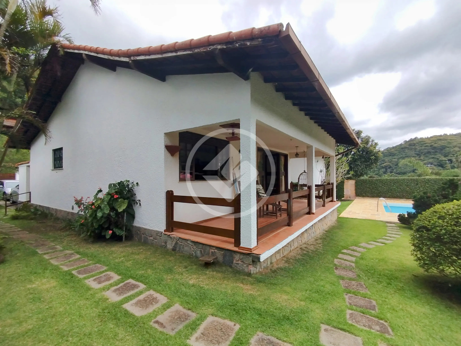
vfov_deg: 81.7
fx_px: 200
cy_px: 173
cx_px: 230
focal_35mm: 15
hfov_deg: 98.2
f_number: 2.2
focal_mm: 1.65
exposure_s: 1/1191
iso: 50
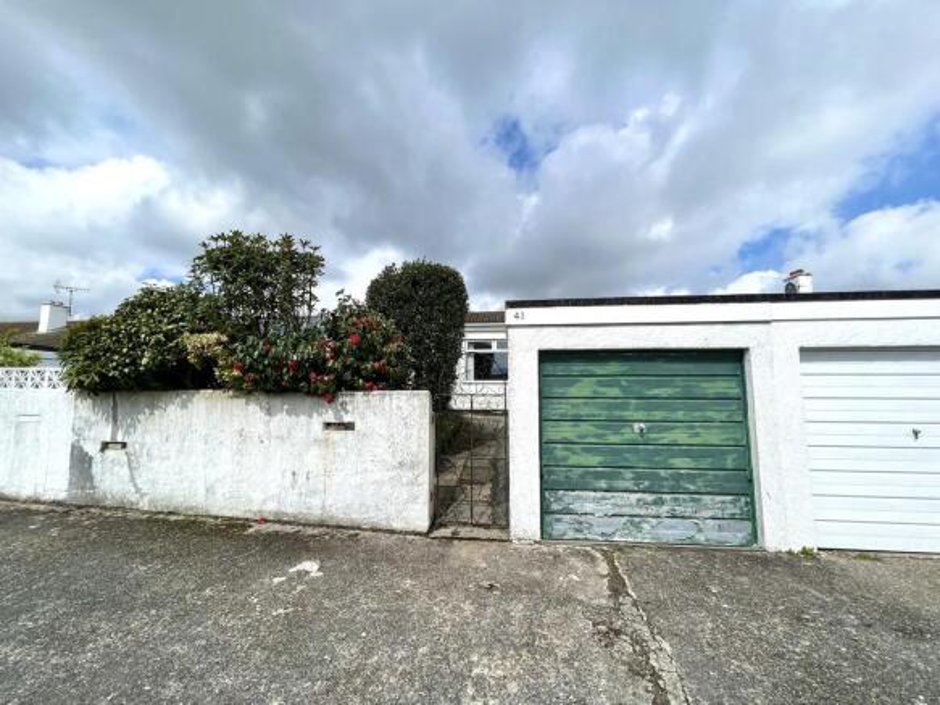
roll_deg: -0.2
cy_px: 352
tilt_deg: +4.8
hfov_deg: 106.2
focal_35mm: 13
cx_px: 470
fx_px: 353
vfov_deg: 89.9
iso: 32
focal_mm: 1.57
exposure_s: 1/2801
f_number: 1.8
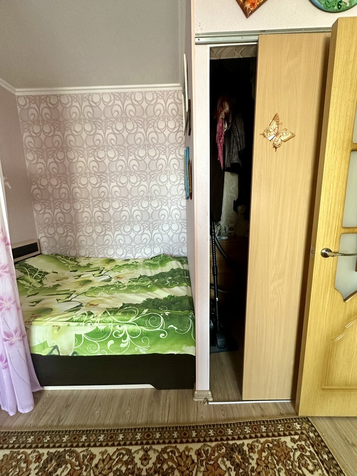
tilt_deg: -9.4
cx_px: 178
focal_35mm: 14
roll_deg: +1.4
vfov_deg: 102.1
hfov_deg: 85.7
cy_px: 238
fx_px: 193
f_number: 2.2
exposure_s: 1/60
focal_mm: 2.22
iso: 400
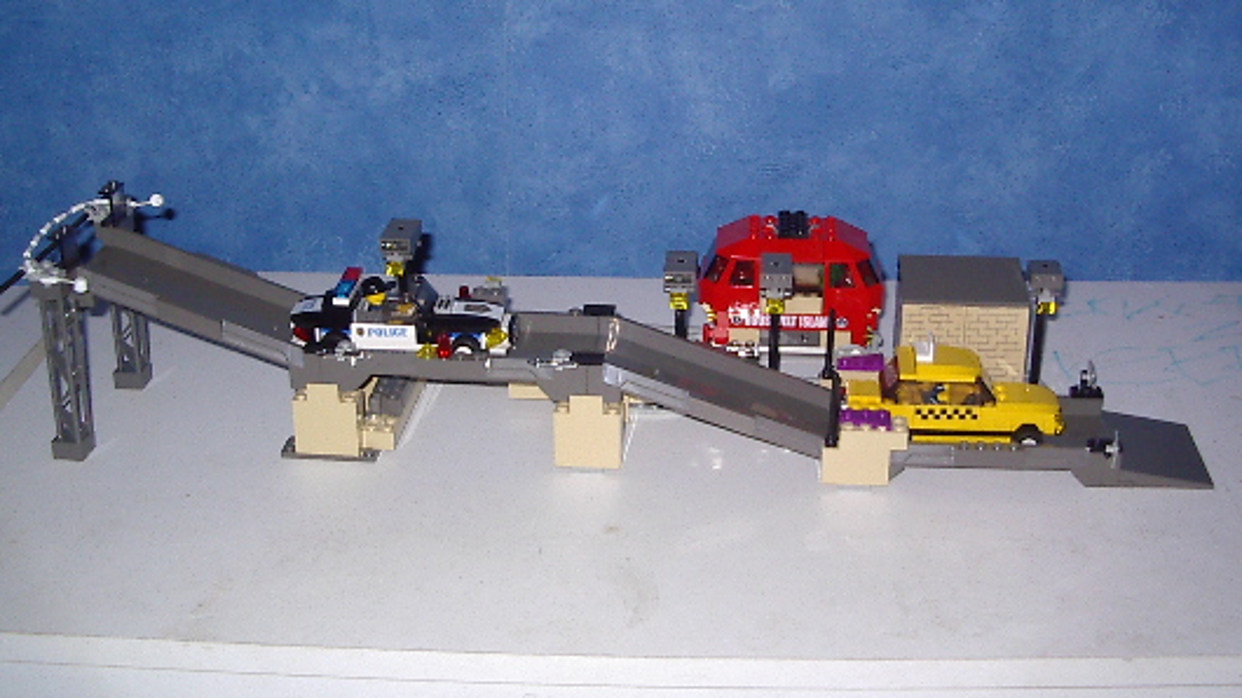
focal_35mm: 50
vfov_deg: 23.8
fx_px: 1646
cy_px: 213
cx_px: 623
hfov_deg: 41.3
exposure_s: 1/60
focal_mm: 5.8
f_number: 2.6
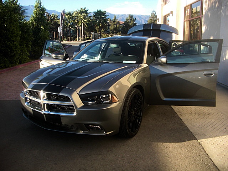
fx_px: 237
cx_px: 114
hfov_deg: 51.4
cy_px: 86
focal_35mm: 36
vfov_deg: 39.7
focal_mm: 6.3
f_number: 2.8
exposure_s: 1/200
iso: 50
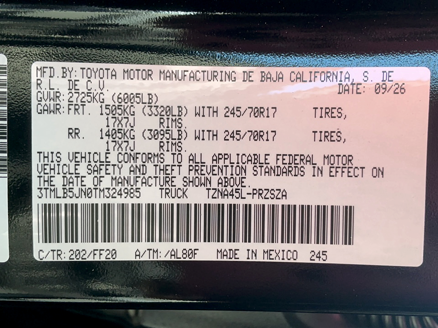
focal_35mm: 30
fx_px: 380
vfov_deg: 46.8
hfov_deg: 60.0
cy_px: 164
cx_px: 219
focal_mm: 3
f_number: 1.8
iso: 40
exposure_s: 1/100
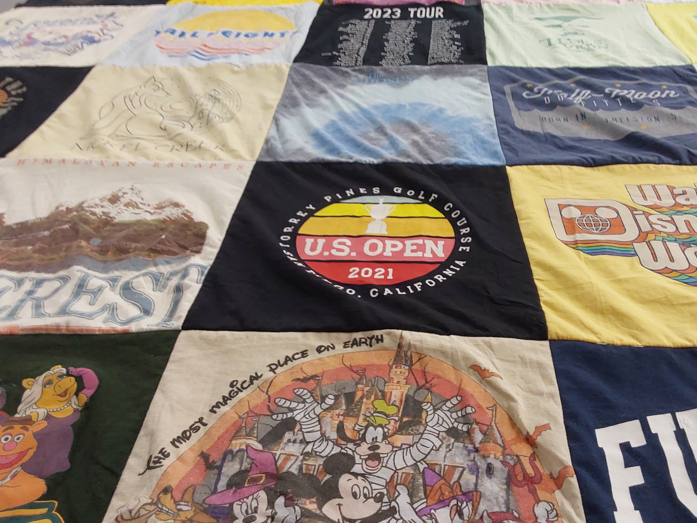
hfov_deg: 53.6
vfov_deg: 41.8
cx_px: 414
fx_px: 685
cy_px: 286
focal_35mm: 34
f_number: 1.9
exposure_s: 1/60
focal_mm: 2.91
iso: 125
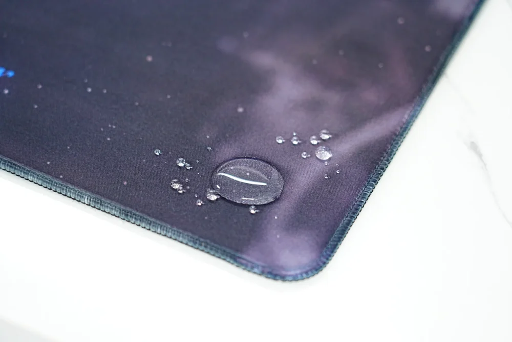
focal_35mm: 105
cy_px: 171
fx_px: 1493
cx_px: 256
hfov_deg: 19.5
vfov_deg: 13.0
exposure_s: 1/30
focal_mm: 105
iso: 1250
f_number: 4
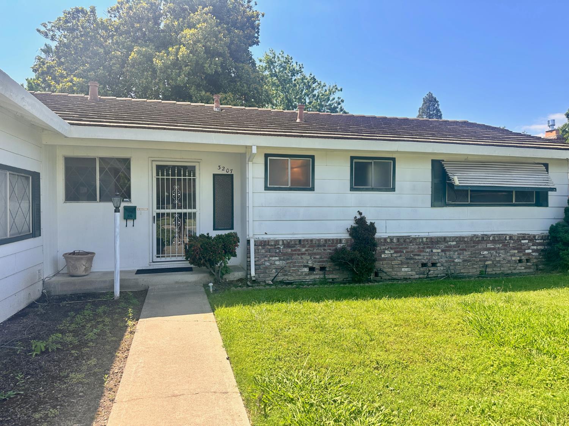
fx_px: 394
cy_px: 213
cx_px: 284
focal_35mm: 24
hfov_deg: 71.6
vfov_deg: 56.8
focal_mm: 6.86
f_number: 1.78
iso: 80
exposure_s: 1/1916
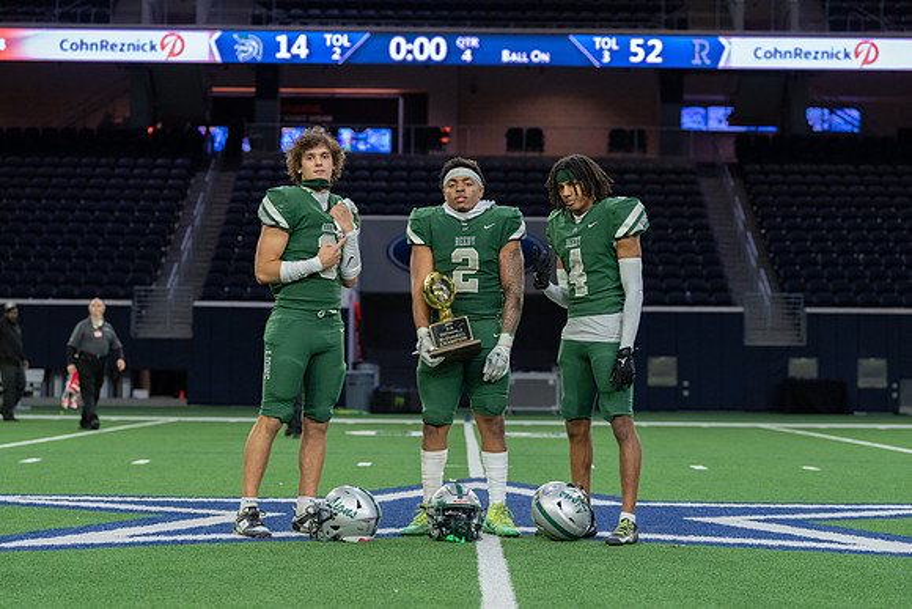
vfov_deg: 14.8
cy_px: 304
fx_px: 2340
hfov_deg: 22.1
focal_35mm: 92
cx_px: 456
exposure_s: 1/320
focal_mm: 88
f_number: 3.5
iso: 2500
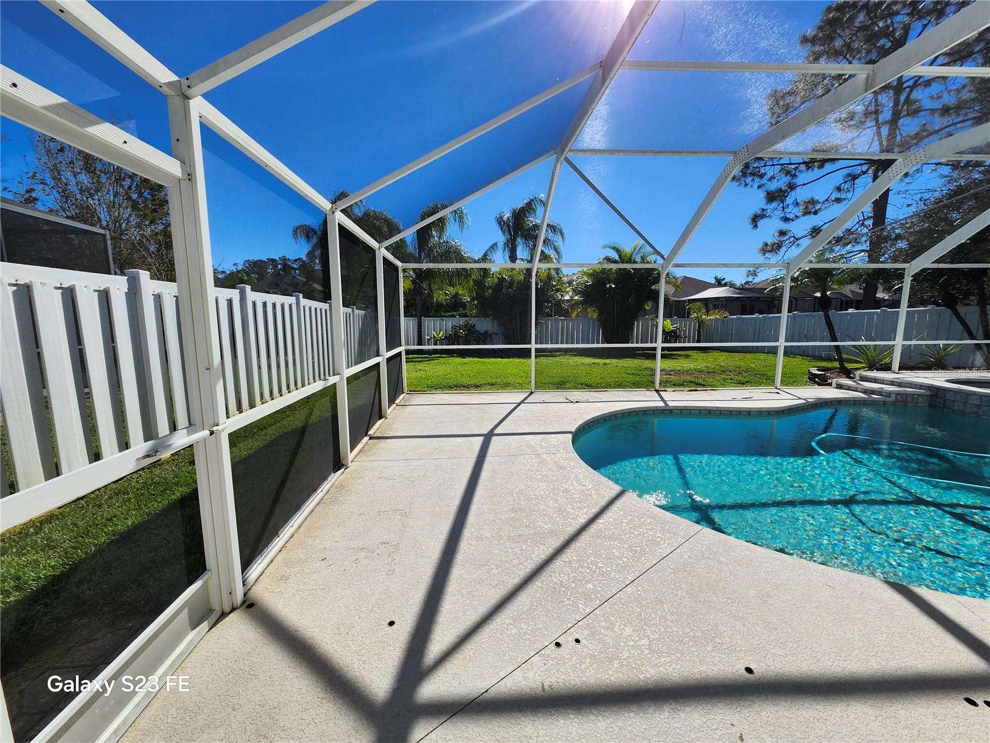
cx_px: 495
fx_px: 372
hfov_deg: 106.2
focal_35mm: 13
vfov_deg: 89.9
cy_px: 372
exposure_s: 1/1654
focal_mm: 1.74
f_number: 2.2
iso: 40
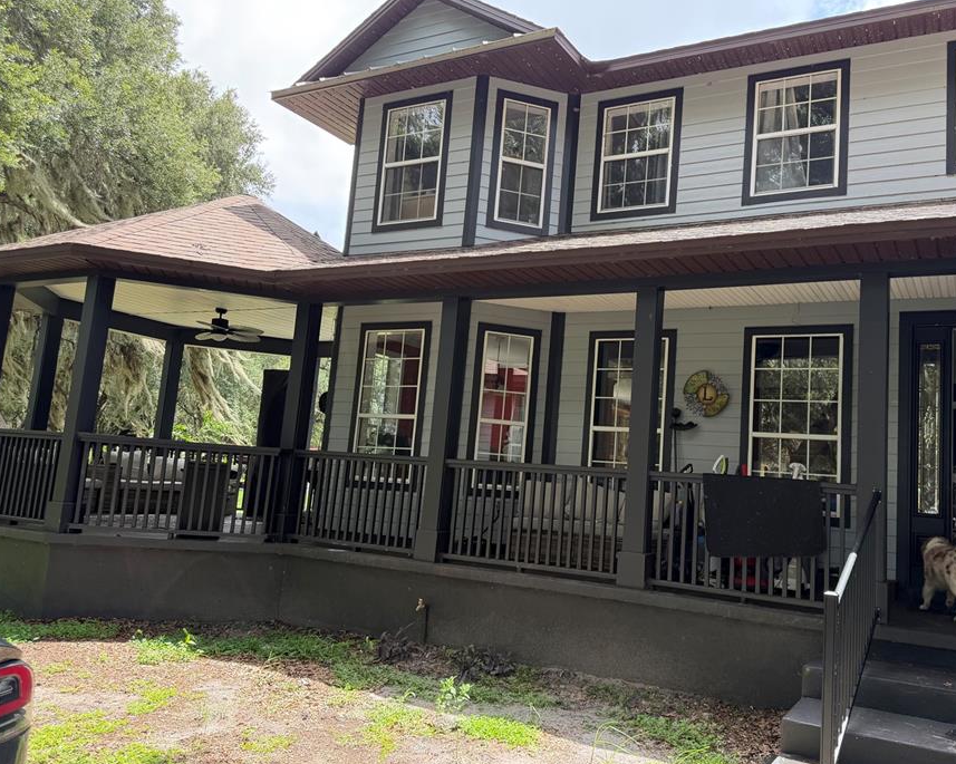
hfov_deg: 61.8
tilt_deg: +8.4
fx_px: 792
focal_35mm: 28
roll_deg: -4.9
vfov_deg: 51.5
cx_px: 560
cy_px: 375
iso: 100
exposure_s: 1/580
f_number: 1.78
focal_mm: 6.76
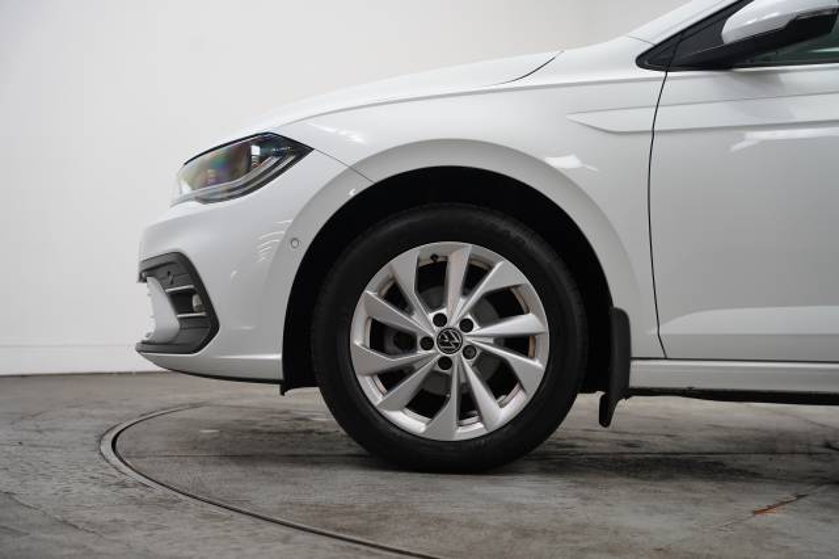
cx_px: 420
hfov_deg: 39.7
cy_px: 280
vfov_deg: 27.0
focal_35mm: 50
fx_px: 1162
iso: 1600
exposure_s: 1/160
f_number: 4
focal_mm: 49.9
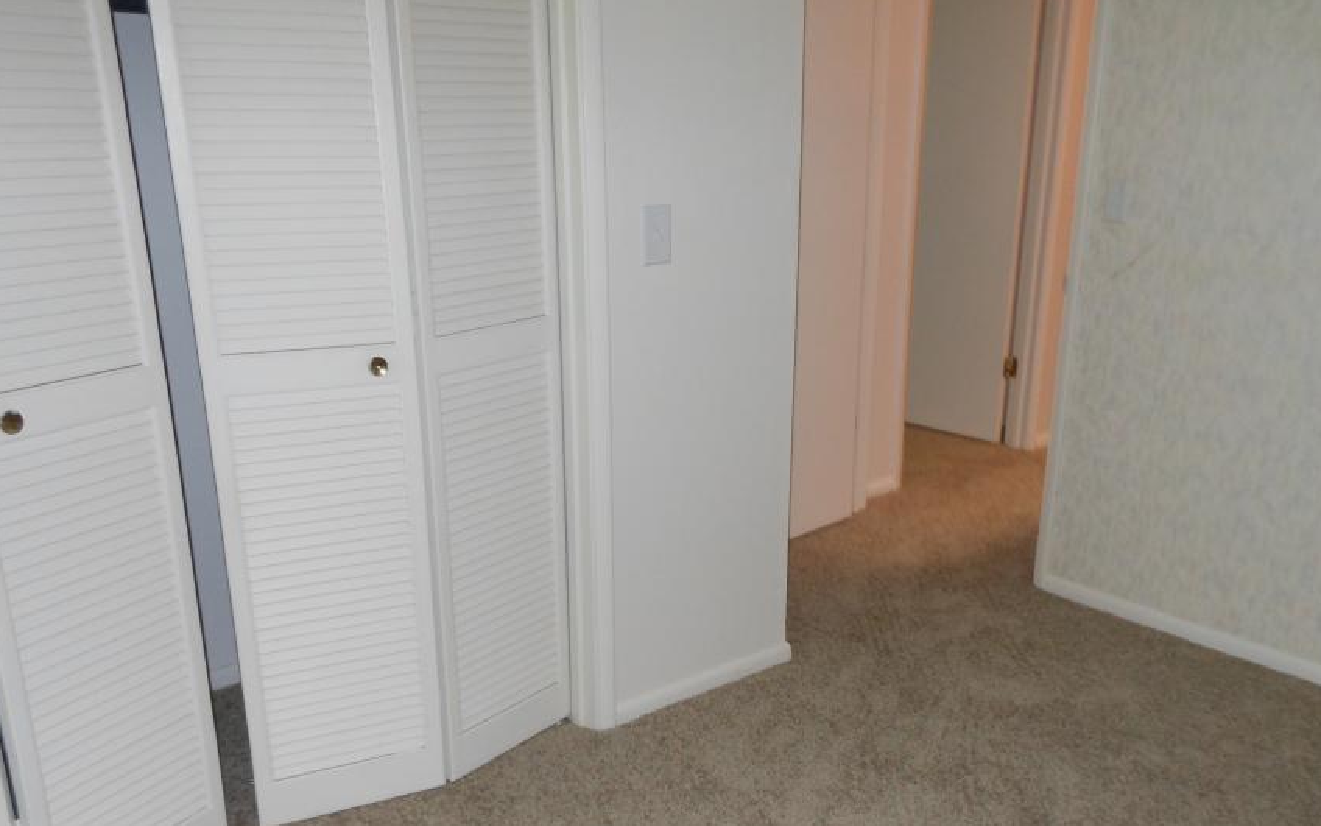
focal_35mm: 32
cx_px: 715
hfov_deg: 59.6
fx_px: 1152
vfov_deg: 39.4
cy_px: 466
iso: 200
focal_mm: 4.5
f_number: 3.2
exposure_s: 1/25
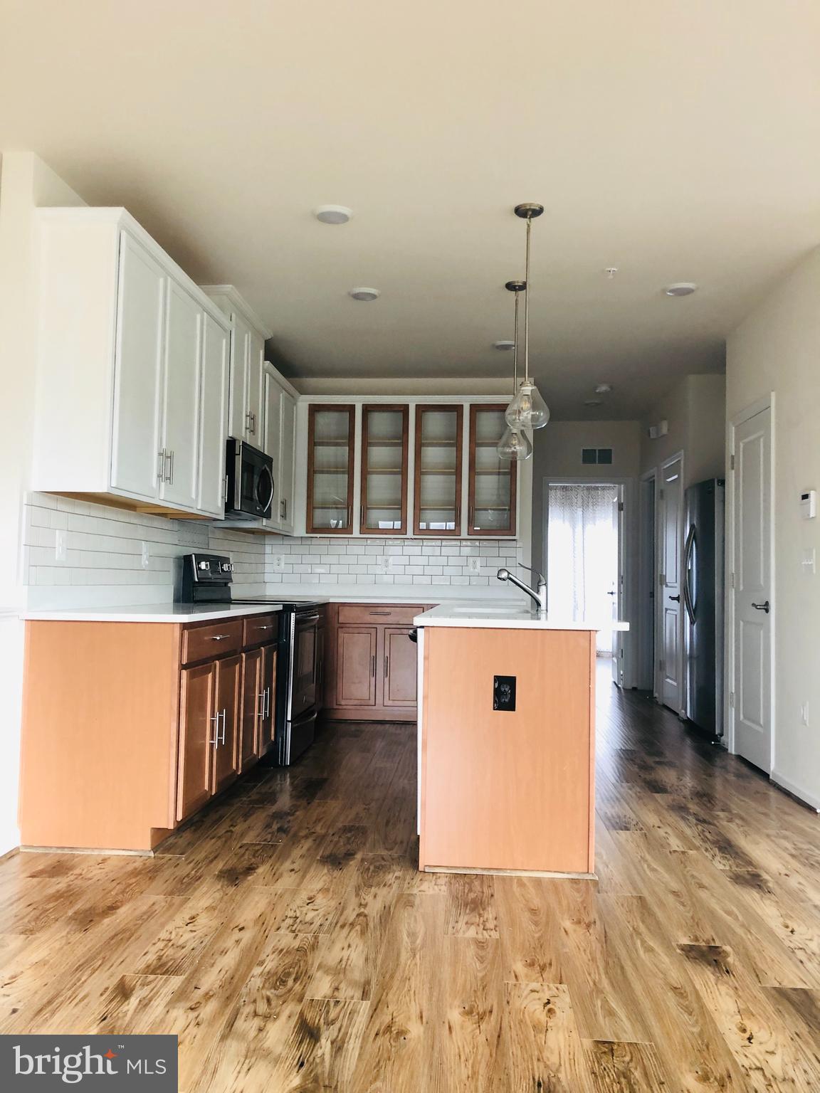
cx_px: 410
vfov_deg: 63.4
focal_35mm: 28
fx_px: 884
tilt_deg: +2.5
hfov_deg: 49.7
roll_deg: -1.2
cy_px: 546
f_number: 1.8
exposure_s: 1/15
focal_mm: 4
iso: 40
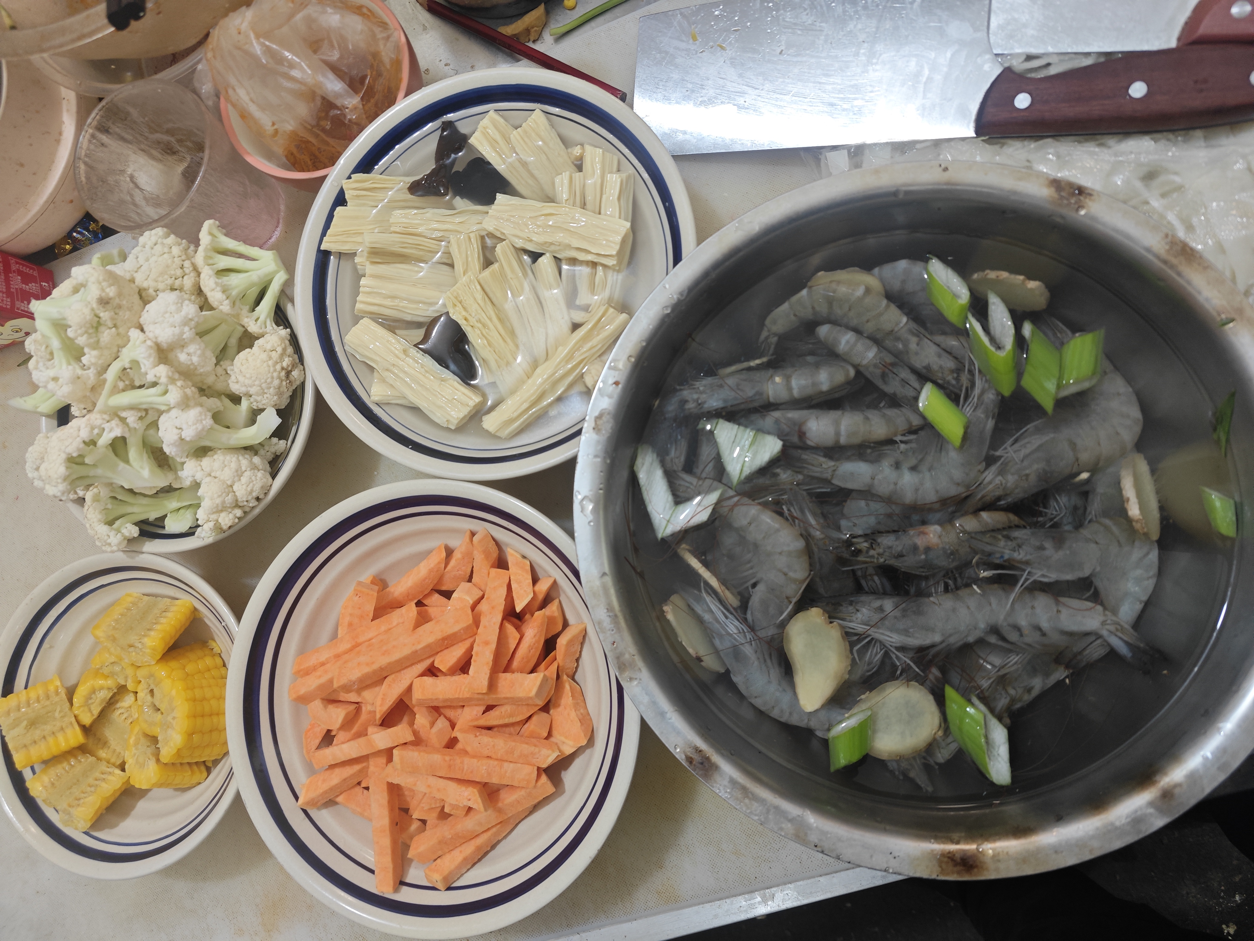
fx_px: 833
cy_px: 470
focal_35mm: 23
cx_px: 627
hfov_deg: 73.9
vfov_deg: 58.9
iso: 200
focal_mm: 5.43
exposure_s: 1/50
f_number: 1.8
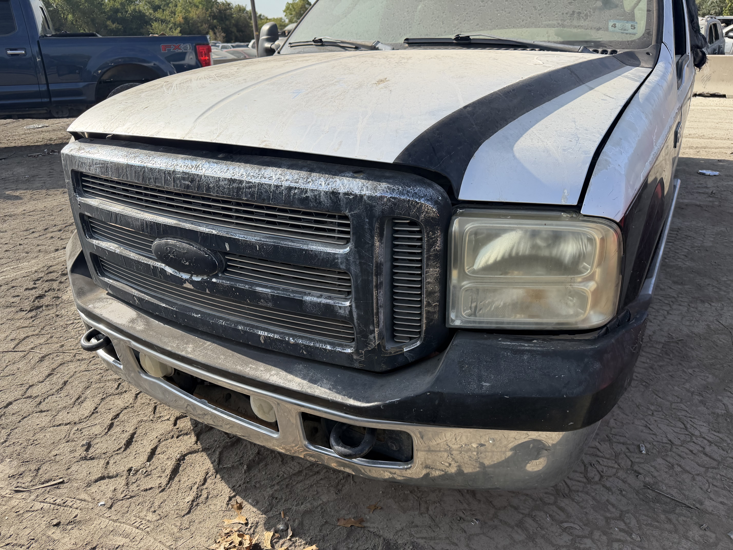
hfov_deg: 71.6
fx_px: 508
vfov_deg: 56.8
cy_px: 275
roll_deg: +0.9
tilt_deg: -23.0
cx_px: 366
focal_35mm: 24
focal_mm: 6.76
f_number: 1.78
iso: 125
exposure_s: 1/4167
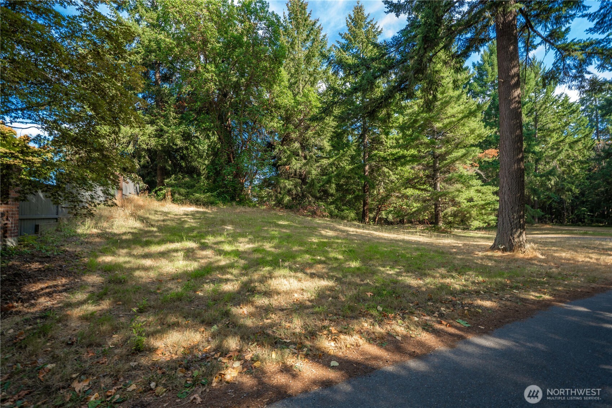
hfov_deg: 104.3
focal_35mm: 14
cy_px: 204
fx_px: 238
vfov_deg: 81.2
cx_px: 306
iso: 100
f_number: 7.1
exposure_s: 1/30
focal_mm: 14
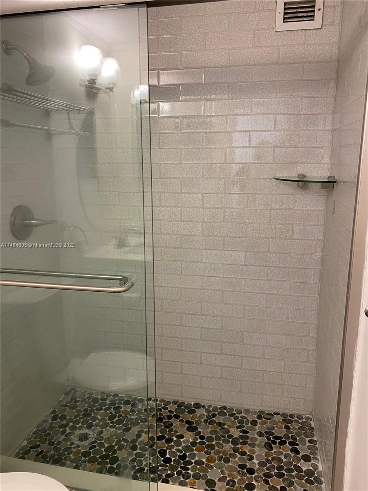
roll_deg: -0.2
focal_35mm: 26
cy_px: 246
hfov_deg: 53.1
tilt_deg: -12.8
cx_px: 184
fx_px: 369
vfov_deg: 67.3
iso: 125
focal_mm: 4.25
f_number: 1.8
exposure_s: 1/60
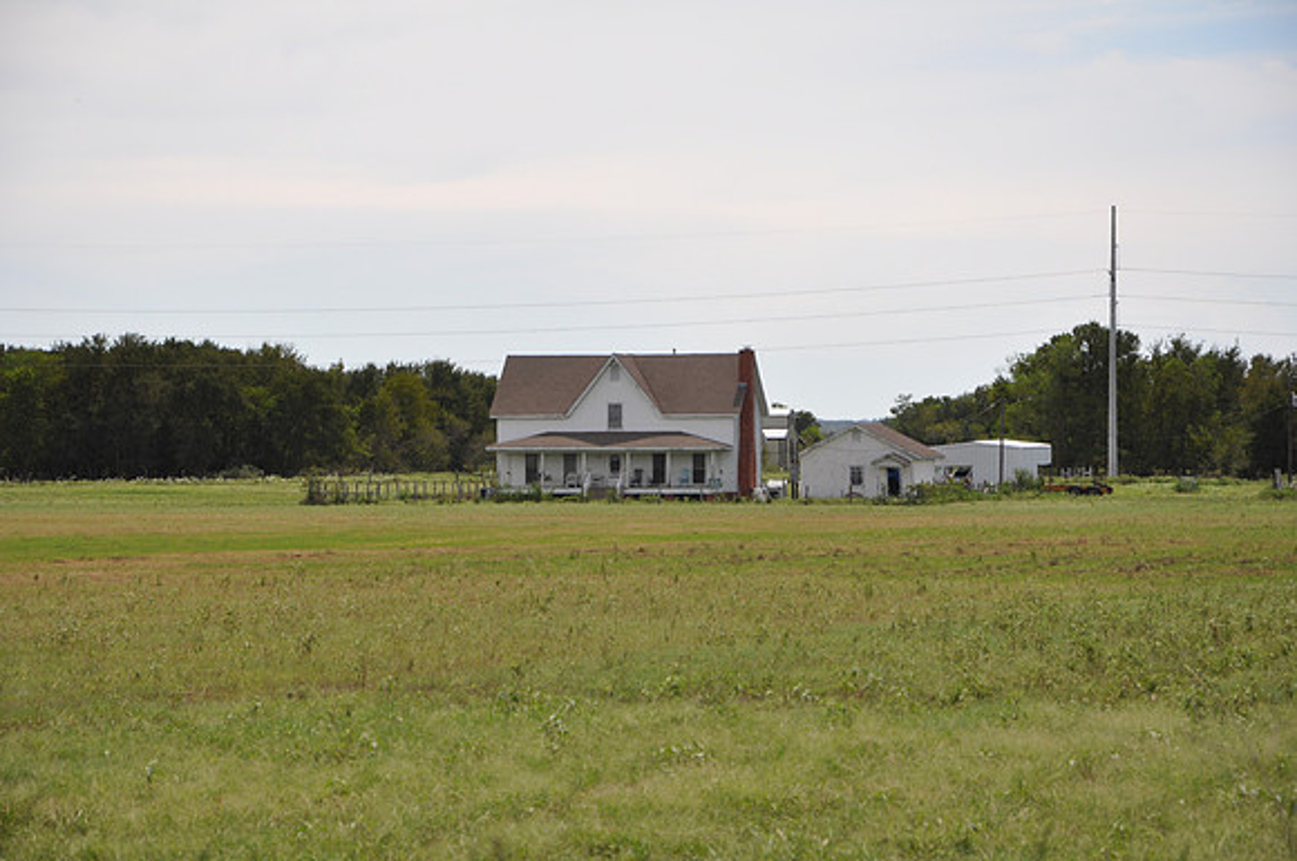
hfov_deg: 13.1
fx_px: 5666
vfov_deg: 8.7
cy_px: 430
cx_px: 648
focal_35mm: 158
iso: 200
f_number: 8
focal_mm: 105
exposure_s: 1/320
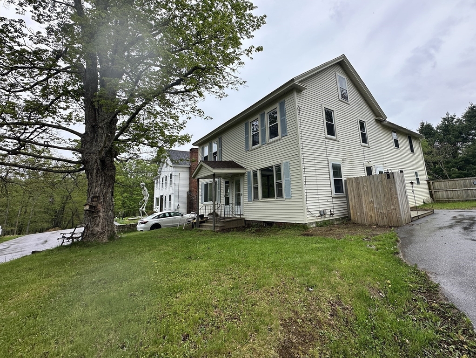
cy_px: 179
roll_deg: +1.8
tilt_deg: +11.6
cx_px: 238
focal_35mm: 14
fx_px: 193
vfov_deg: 85.7
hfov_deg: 102.0
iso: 40
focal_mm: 2.22
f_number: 2.2
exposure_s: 1/640
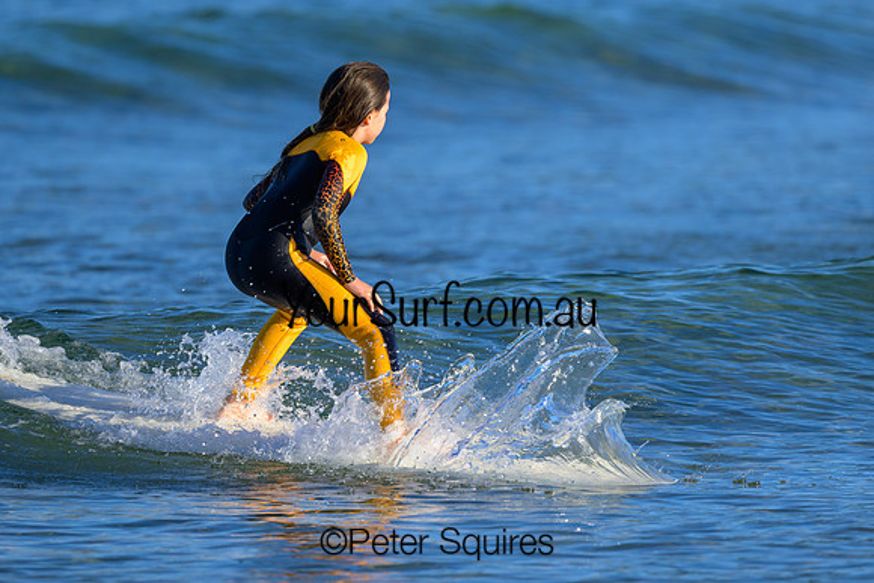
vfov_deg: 1.4
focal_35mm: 1000
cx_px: 459
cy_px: 219
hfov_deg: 2.1
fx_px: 24275
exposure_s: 1/1000
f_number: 6.3
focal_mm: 800
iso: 250
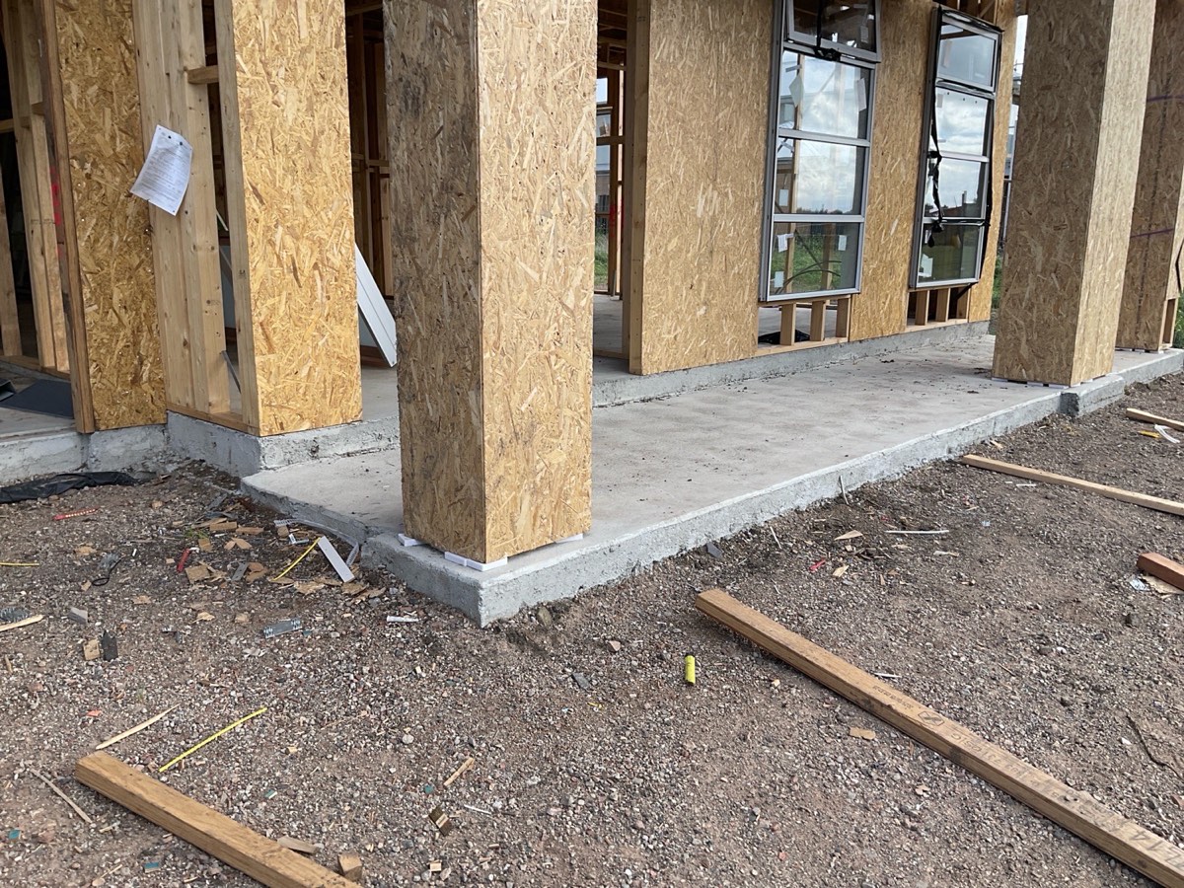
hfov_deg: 61.7
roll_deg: -0.6
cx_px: 592
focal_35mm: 29
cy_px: 444
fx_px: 992
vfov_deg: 48.2
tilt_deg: -13.1
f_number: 1.8
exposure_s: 1/514
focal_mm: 3
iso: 16
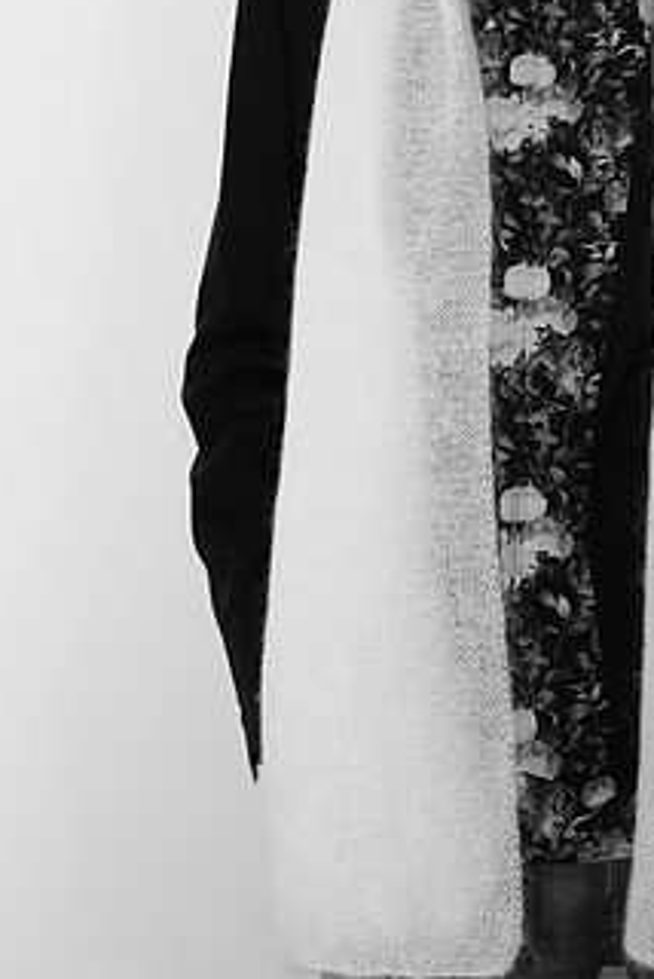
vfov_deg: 25.2
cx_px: 423
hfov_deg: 17.5
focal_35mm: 78
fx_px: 2121
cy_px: 104
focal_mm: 26
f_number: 5.6
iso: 640
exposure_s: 1/80
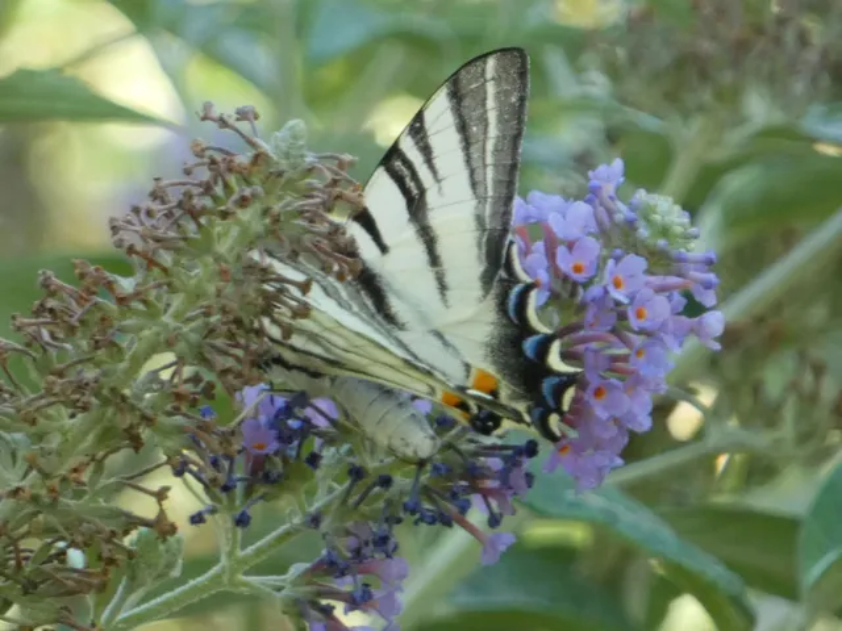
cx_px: 421
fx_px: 17927
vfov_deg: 2.0
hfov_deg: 2.7
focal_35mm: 737
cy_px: 316
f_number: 5.6
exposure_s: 1/100
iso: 200
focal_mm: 132.1
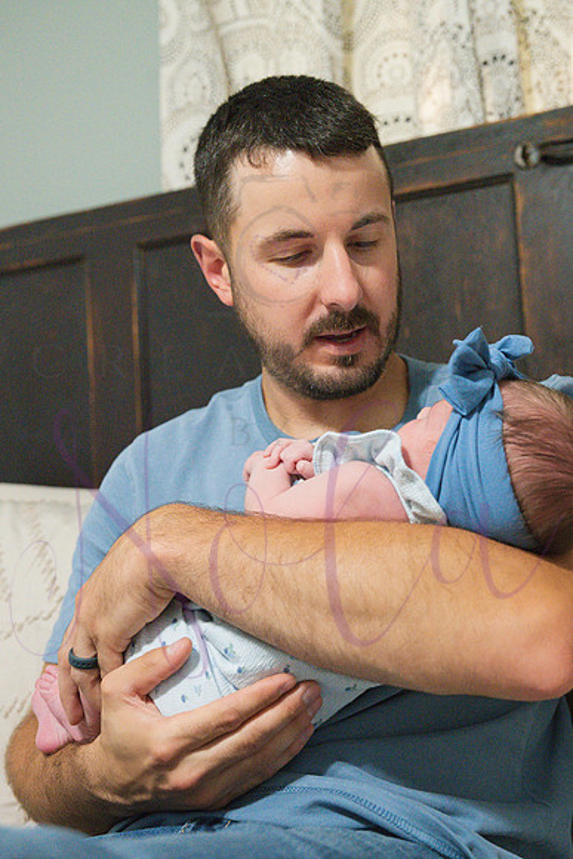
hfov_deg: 31.2
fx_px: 1026
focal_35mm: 43
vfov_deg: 45.4
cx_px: 286
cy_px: 430
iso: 3200
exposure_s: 1/200
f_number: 4.5
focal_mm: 43
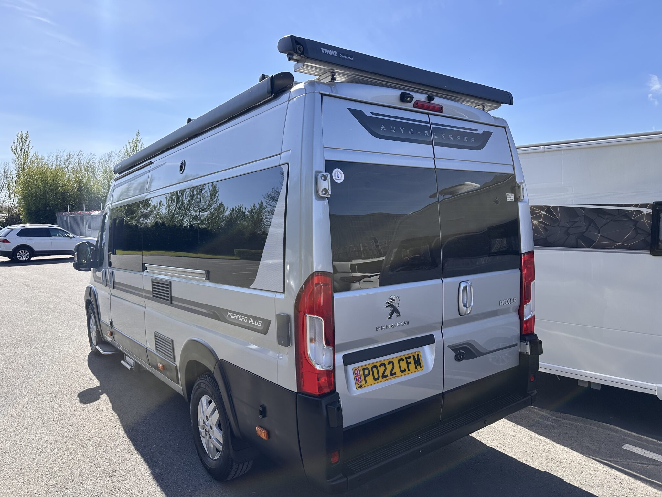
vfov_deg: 56.8
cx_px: 331
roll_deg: -1.0
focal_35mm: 24
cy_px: 248
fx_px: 459
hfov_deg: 71.6
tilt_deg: -4.0
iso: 80
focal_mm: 6.86
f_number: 1.78
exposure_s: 1/2809
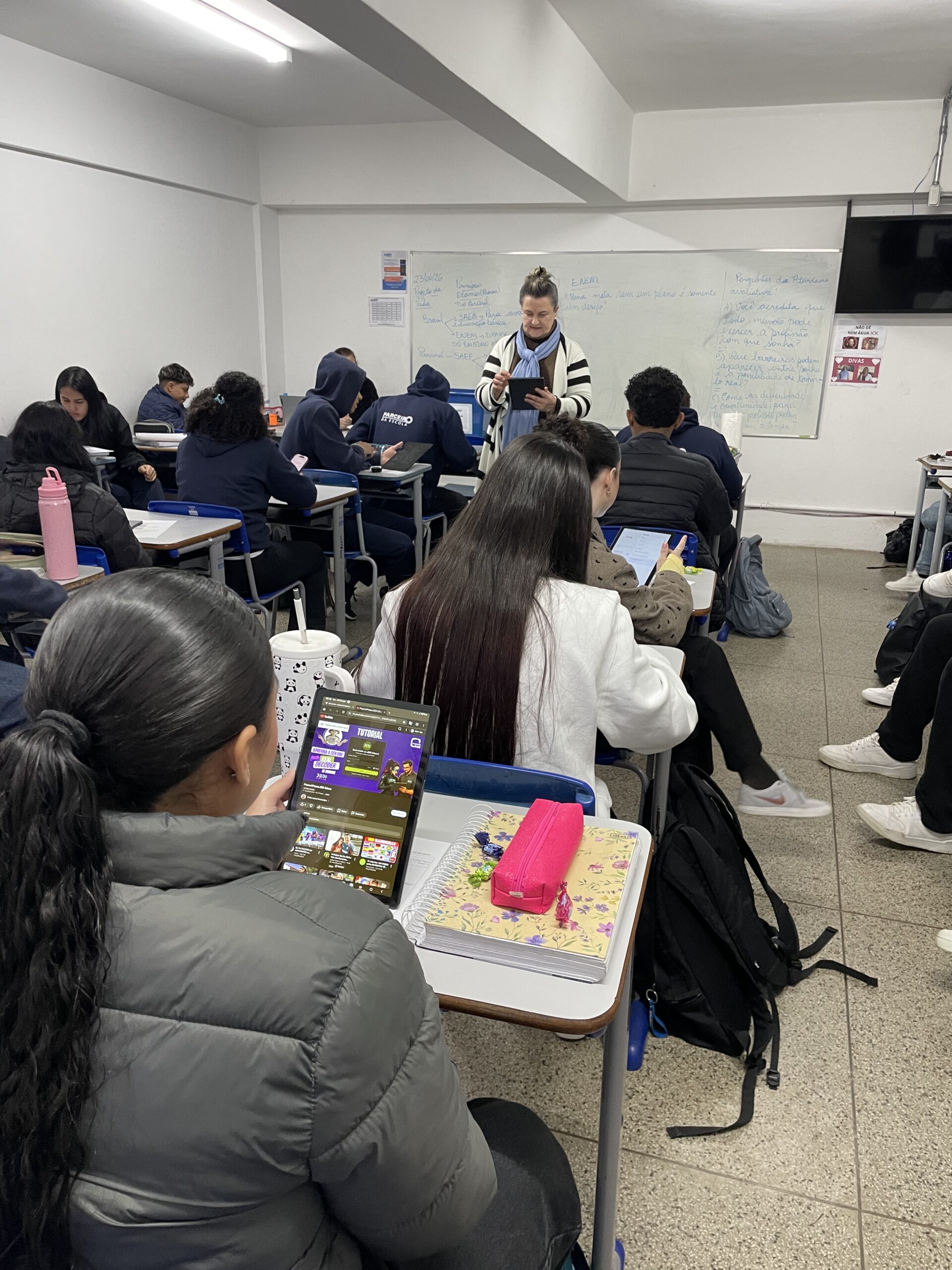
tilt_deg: -18.4
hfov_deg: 53.1
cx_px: 476
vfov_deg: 67.3
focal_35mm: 26
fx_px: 953
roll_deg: -1.4
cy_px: 635
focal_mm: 4.2
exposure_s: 1/60
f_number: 1.6
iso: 160
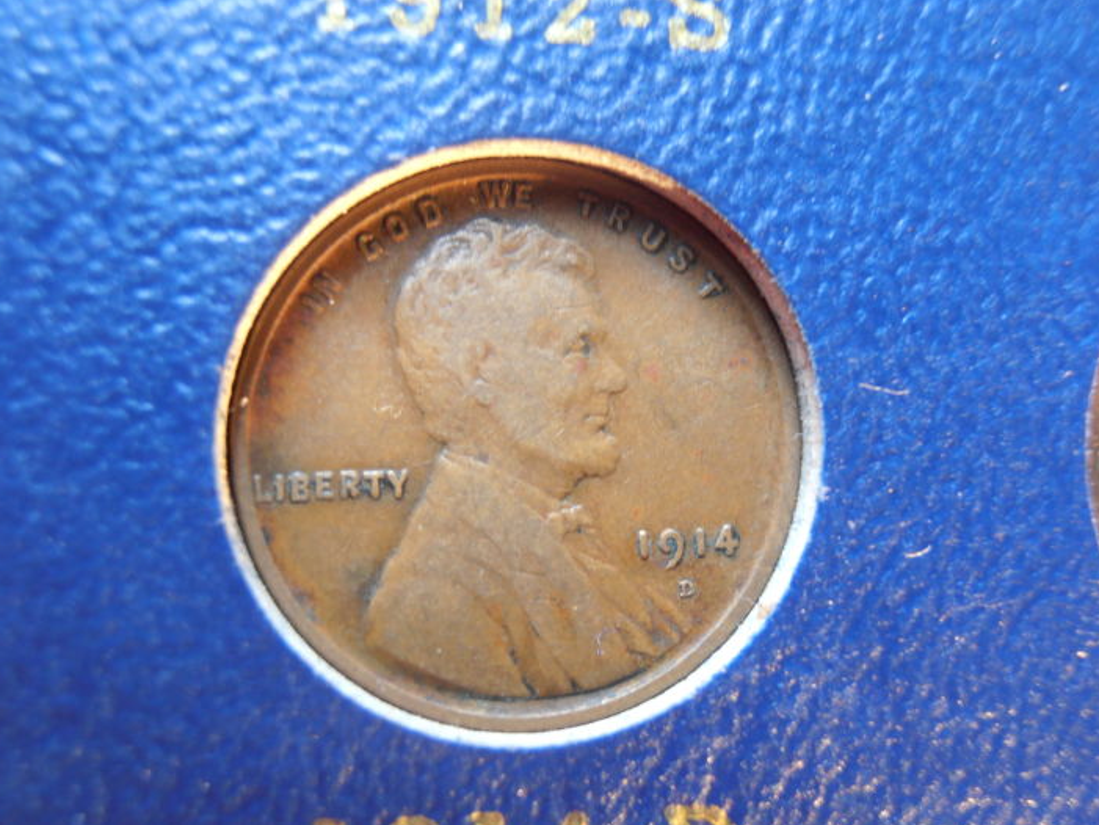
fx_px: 1207
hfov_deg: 49.0
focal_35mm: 38
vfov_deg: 37.7
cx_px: 539
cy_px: 417
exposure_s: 1/8
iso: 125
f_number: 3.9
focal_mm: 6.61
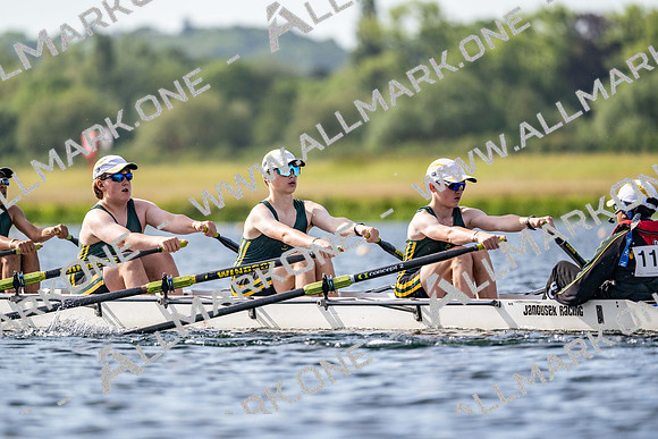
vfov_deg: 3.4
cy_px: 220
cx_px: 329
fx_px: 7312
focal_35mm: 400
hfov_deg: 5.2
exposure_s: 1/2500
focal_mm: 400
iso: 250
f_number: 4.5
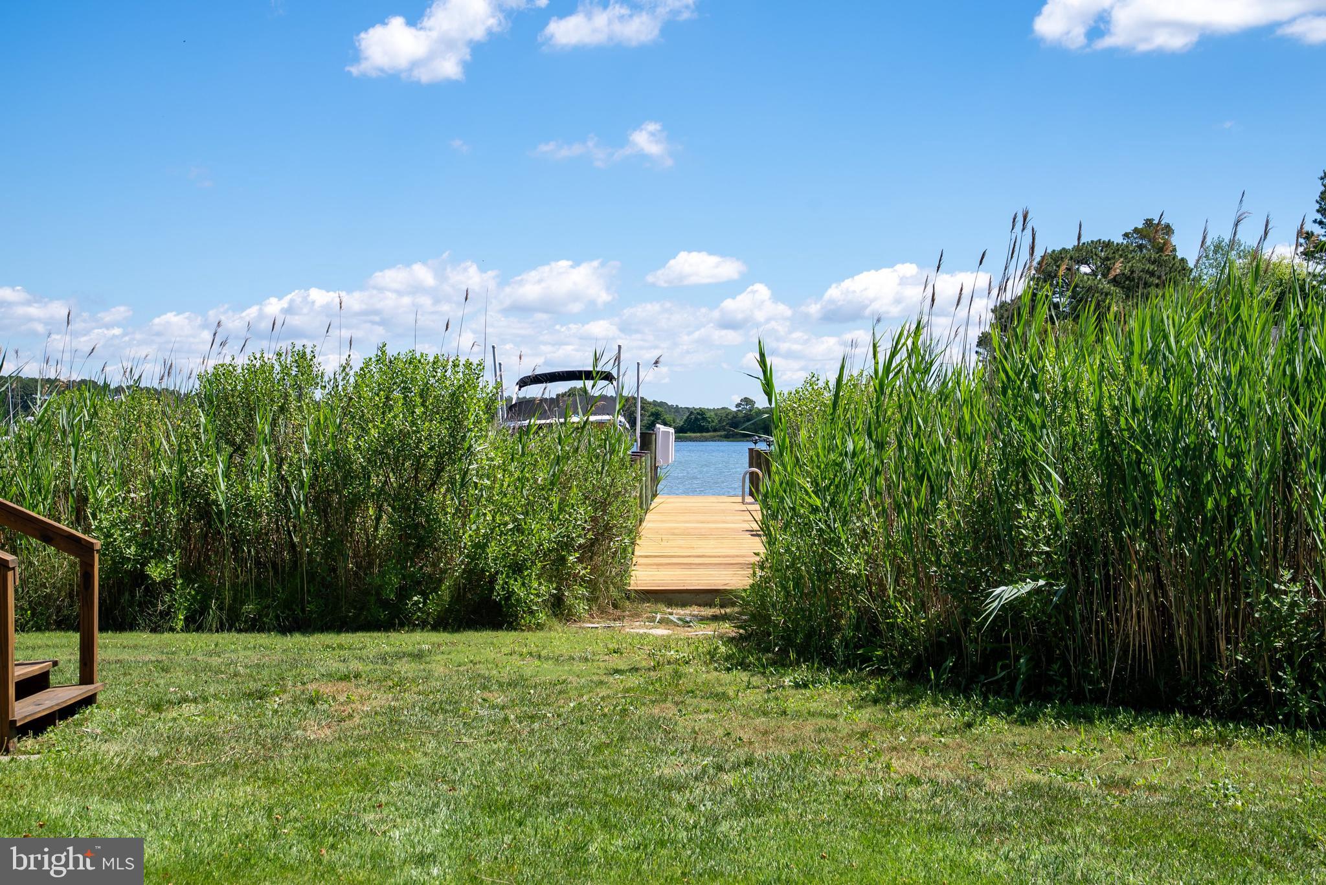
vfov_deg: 25.5
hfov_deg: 37.5
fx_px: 1953
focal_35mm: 53
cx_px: 663
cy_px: 442
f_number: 9
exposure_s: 1/125
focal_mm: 53
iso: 80
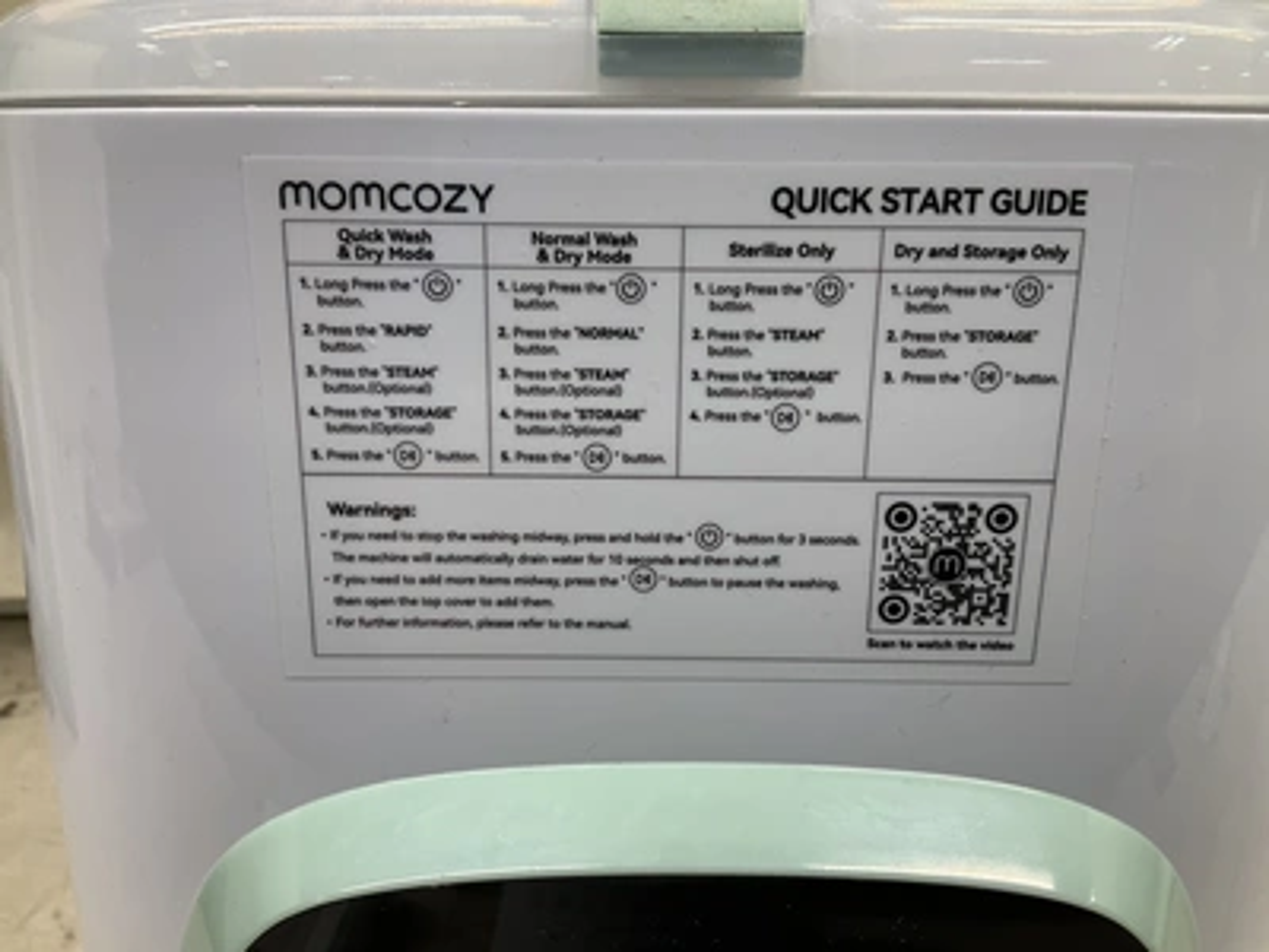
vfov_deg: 48.2
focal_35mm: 29
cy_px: 476
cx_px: 634
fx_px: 1063
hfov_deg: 61.7
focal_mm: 3
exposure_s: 1/120
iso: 40
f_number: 1.8
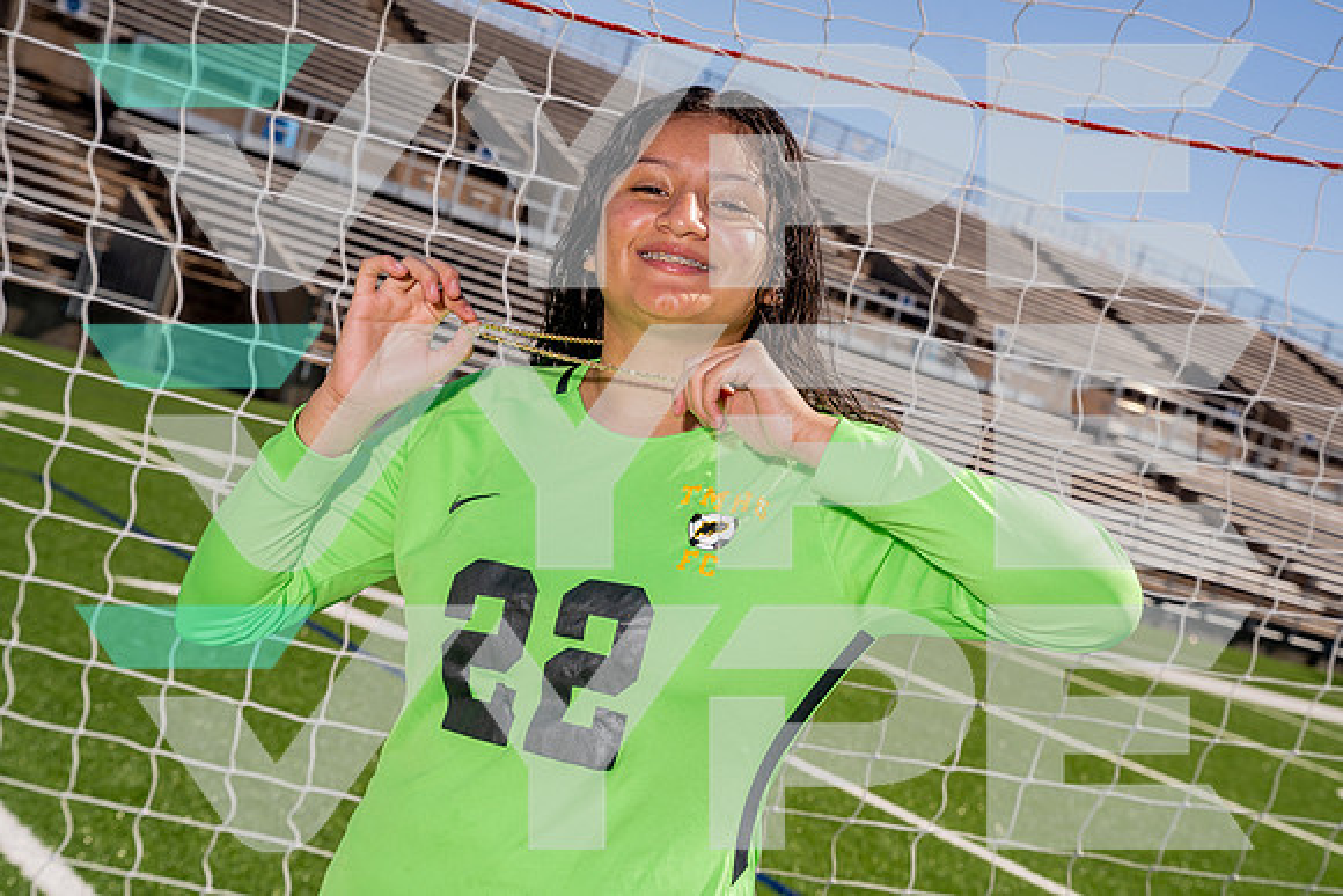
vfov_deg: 23.0
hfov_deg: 33.9
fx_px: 2201
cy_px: 448
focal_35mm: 59
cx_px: 672
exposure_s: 1/250
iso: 100
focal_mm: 59
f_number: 8
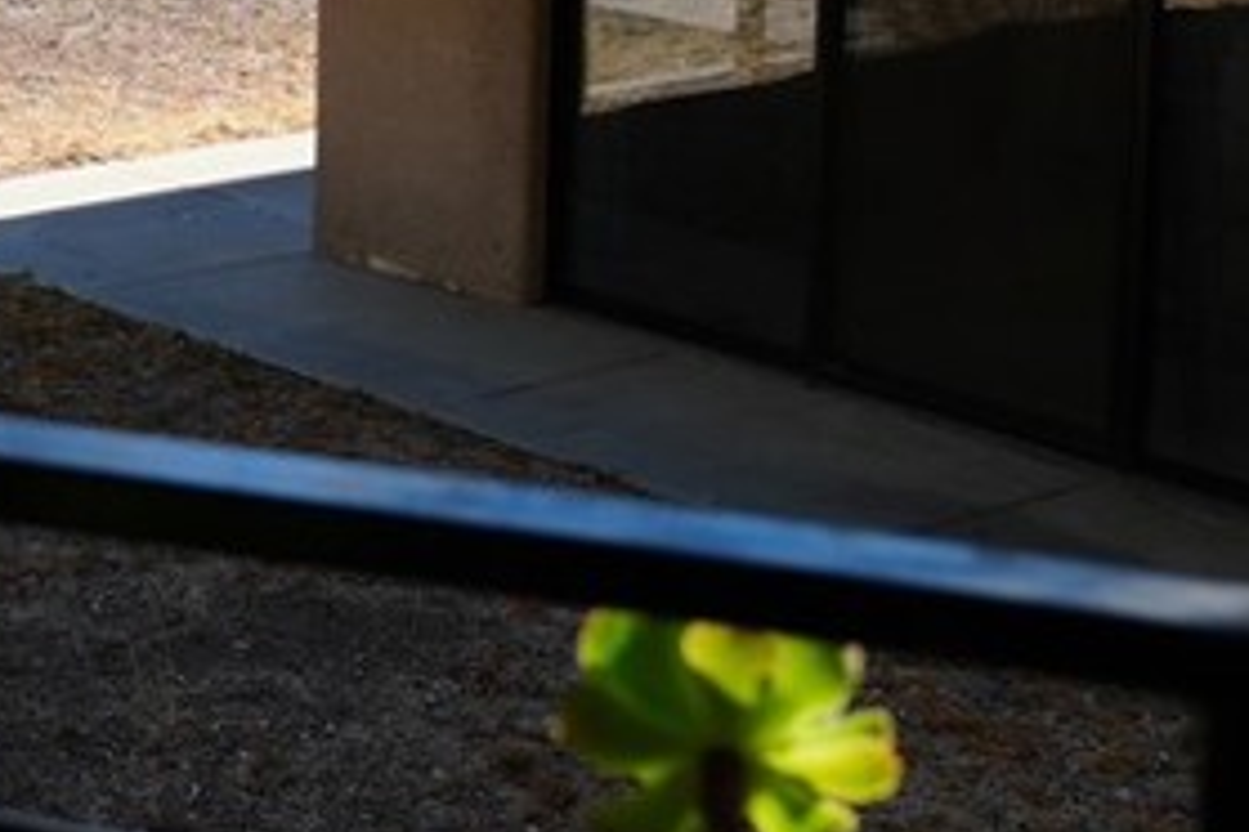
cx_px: -998
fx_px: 4579
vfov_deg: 10.2
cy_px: -262
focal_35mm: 132
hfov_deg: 13.8
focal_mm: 24
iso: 100
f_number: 5
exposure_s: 1/200
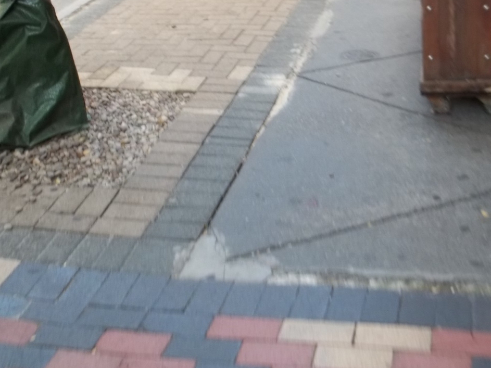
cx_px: 327
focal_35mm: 56
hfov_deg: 34.0
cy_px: 100
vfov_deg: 25.8
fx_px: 794
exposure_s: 1/40
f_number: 3.3
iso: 64
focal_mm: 5.9
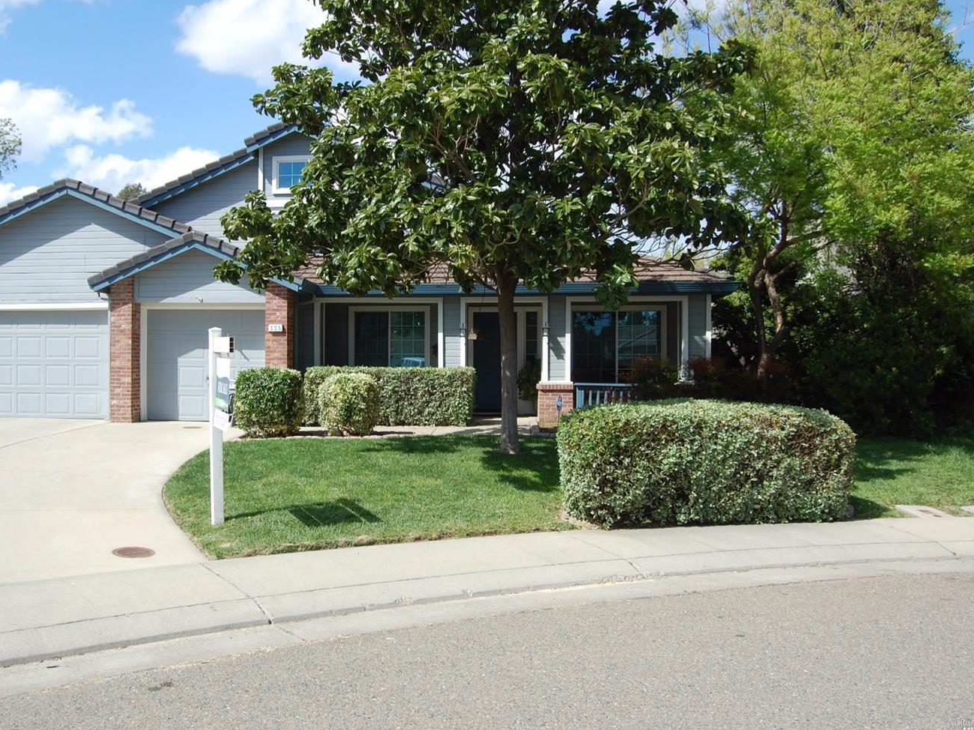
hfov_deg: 59.7
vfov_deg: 46.8
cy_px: 360
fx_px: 844
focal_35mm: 30
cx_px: 424
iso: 200
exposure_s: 1/320
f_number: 9
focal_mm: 18
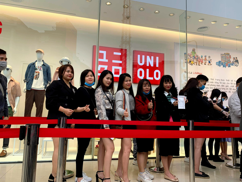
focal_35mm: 26
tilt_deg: +4.4
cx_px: 121
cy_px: 91
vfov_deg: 53.1
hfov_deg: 67.3
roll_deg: -1.2
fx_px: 182
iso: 25
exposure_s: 1/228
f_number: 1.8
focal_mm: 4.25
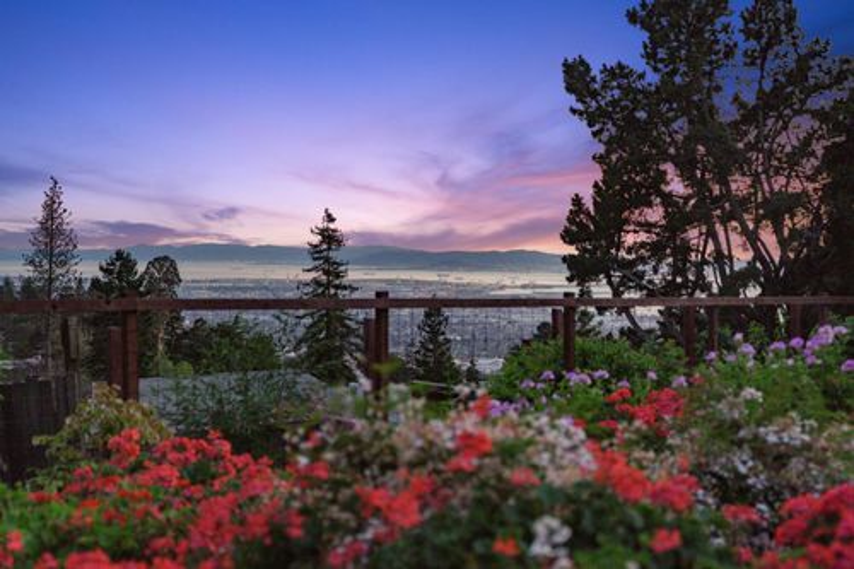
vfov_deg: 27.0
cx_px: 427
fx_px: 1186
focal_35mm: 50
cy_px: 284
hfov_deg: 39.6
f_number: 2.8
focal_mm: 50
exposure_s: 1/160
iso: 640
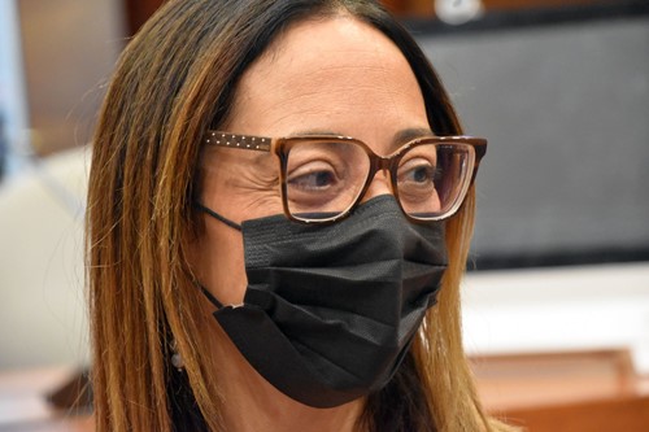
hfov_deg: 12.5
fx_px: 2973
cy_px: 216
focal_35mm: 165
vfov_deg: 8.3
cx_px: 324
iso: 6400
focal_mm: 110
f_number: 5.6
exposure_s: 1/60
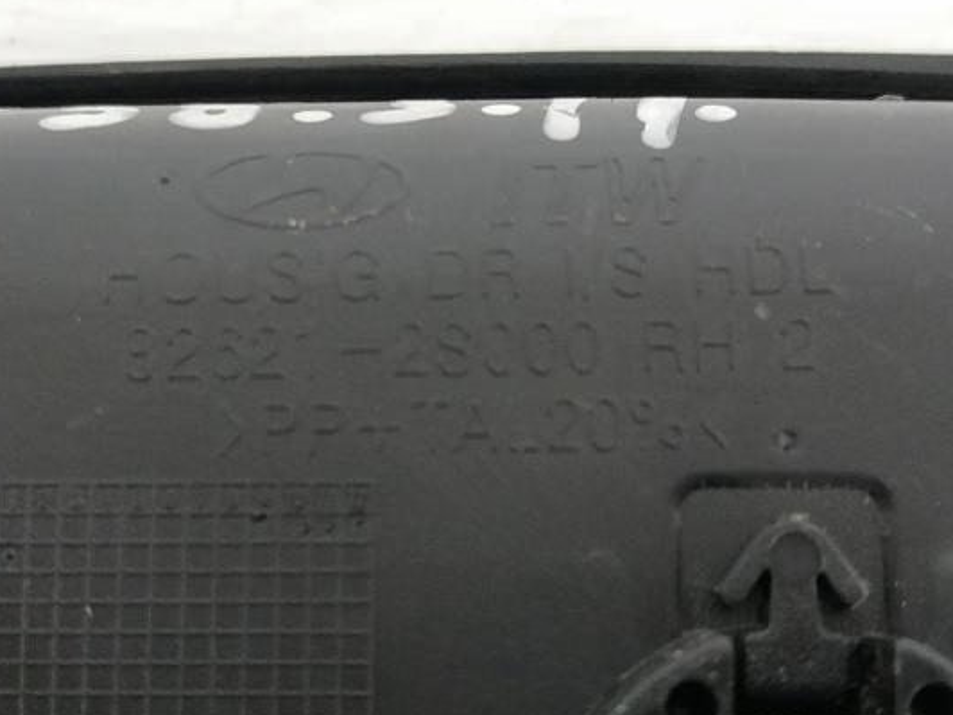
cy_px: 292
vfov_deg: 24.8
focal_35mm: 59
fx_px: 1624
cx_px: 439
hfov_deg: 32.7
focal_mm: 5.4
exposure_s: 1/120
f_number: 1.8
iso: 400
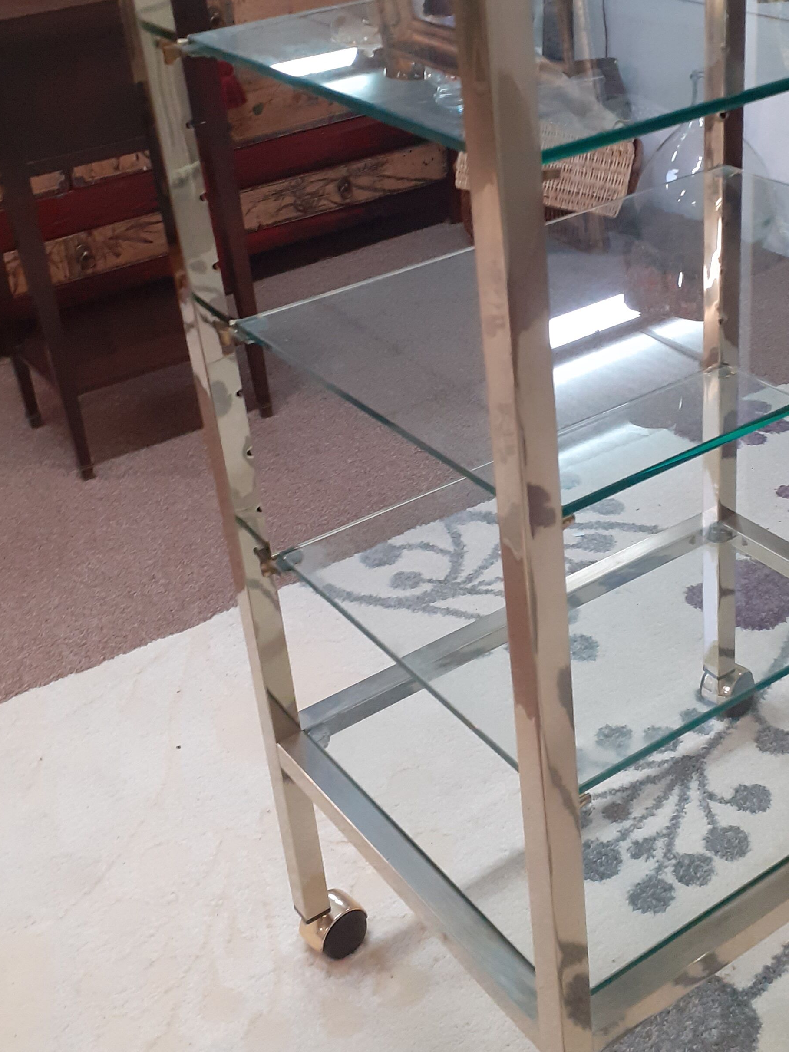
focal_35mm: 46
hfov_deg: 31.2
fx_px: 1398
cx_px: 538
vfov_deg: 41.1
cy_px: 444
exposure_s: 1/50
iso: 200
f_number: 1.9
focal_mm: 3.6
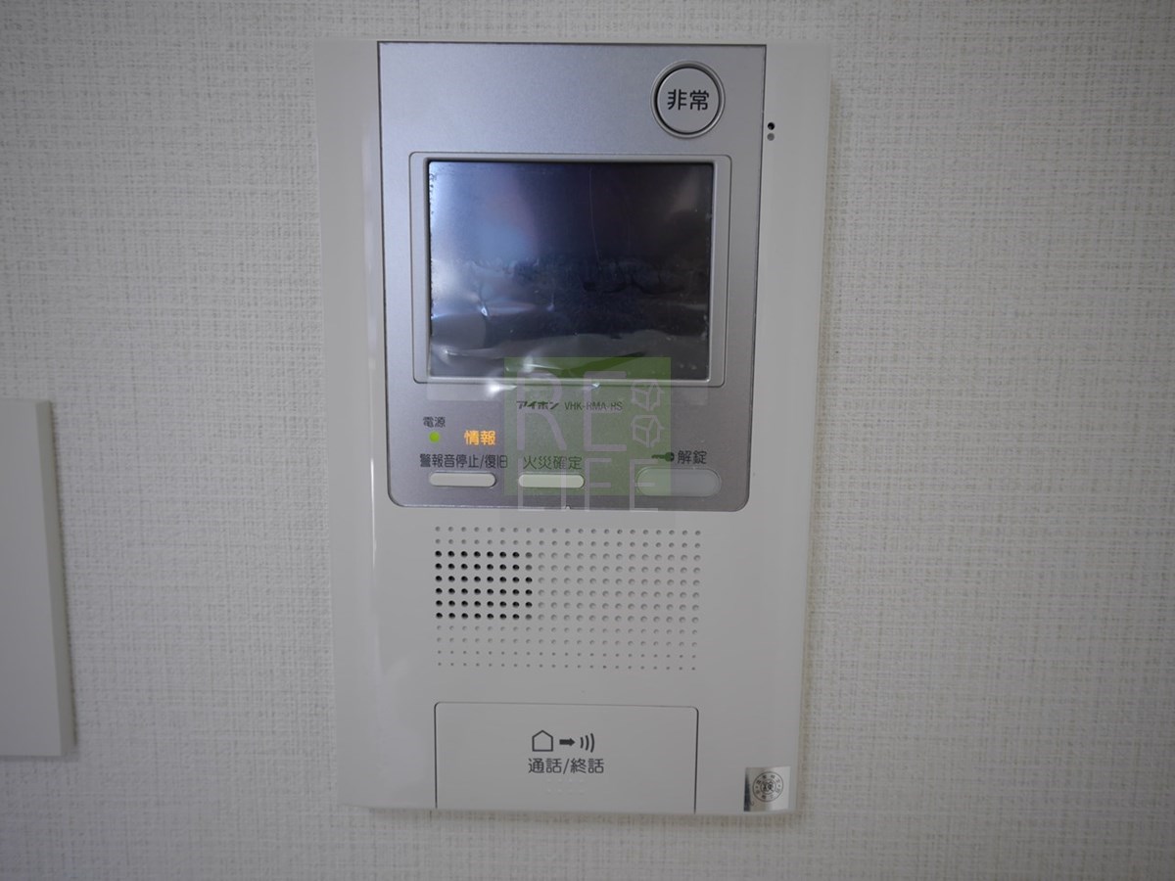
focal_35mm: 28
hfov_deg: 63.4
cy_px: 440
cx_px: 588
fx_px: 950
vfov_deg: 49.7
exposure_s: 1/60
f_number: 4
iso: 250
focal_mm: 14
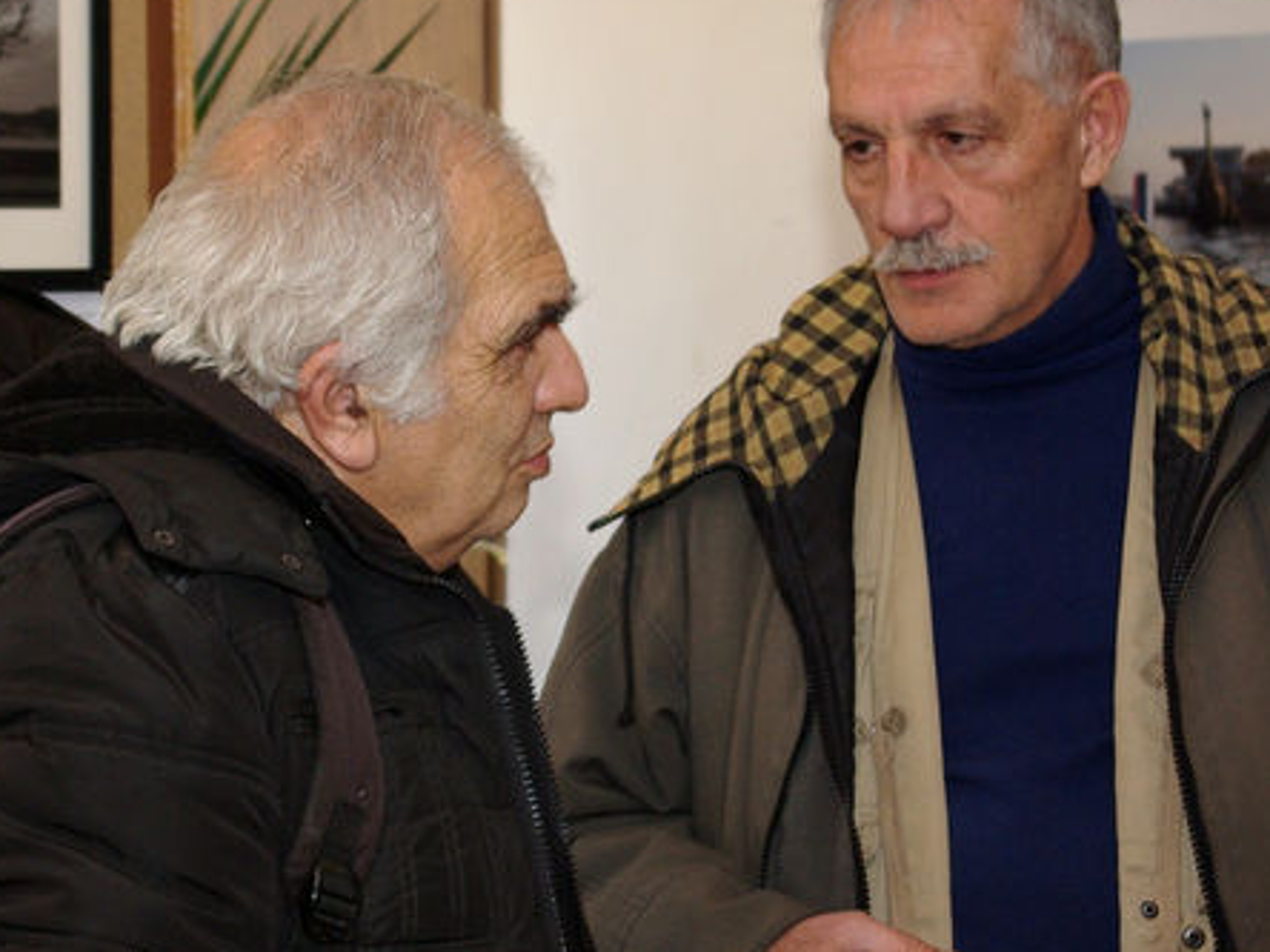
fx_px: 4622
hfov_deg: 15.6
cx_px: 492
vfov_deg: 11.7
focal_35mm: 126
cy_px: 680
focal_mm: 43
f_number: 5.6
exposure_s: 1/50
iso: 500
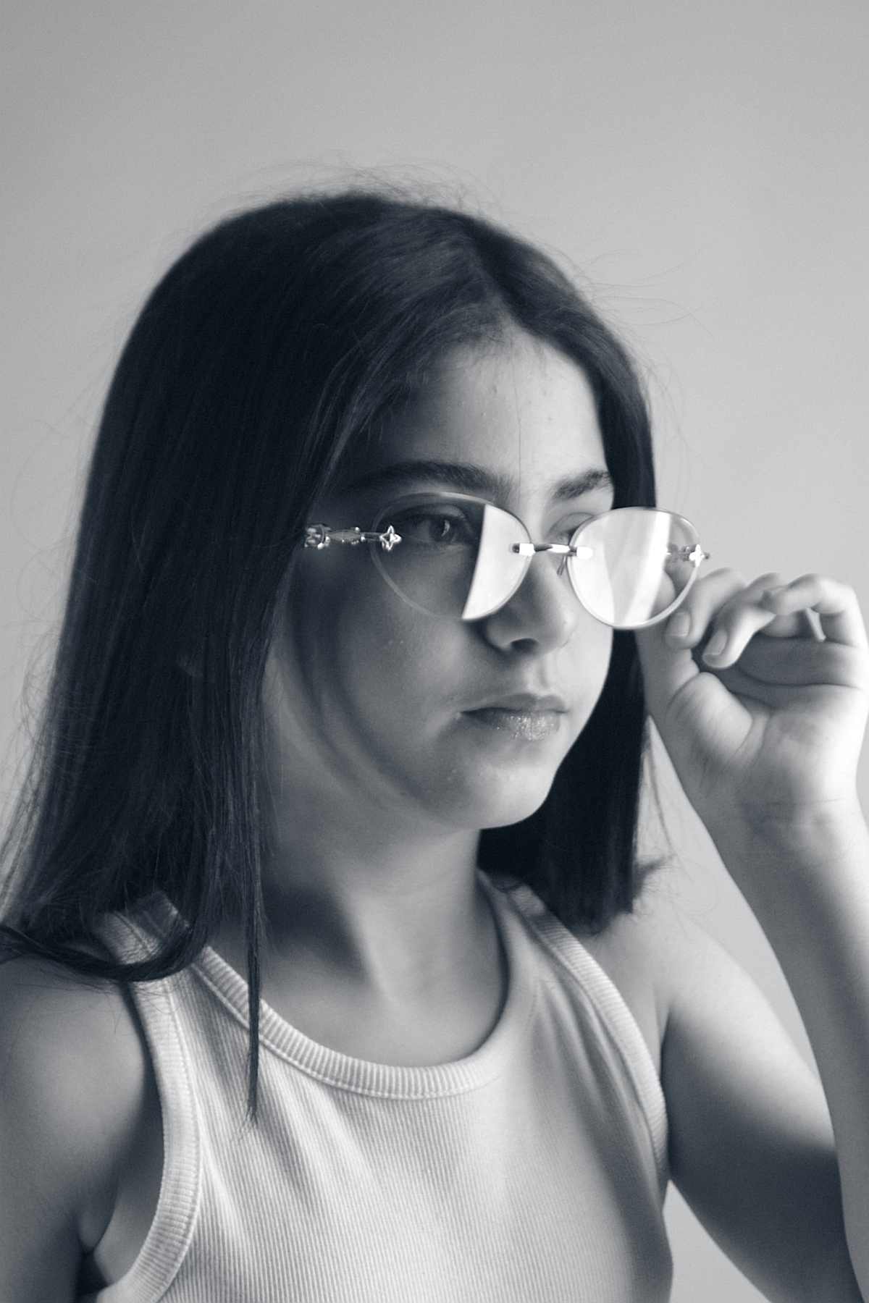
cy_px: 652
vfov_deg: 24.6
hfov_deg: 16.6
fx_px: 2987
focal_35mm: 82
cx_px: 434
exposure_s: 1/100
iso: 500
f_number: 7
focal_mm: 55
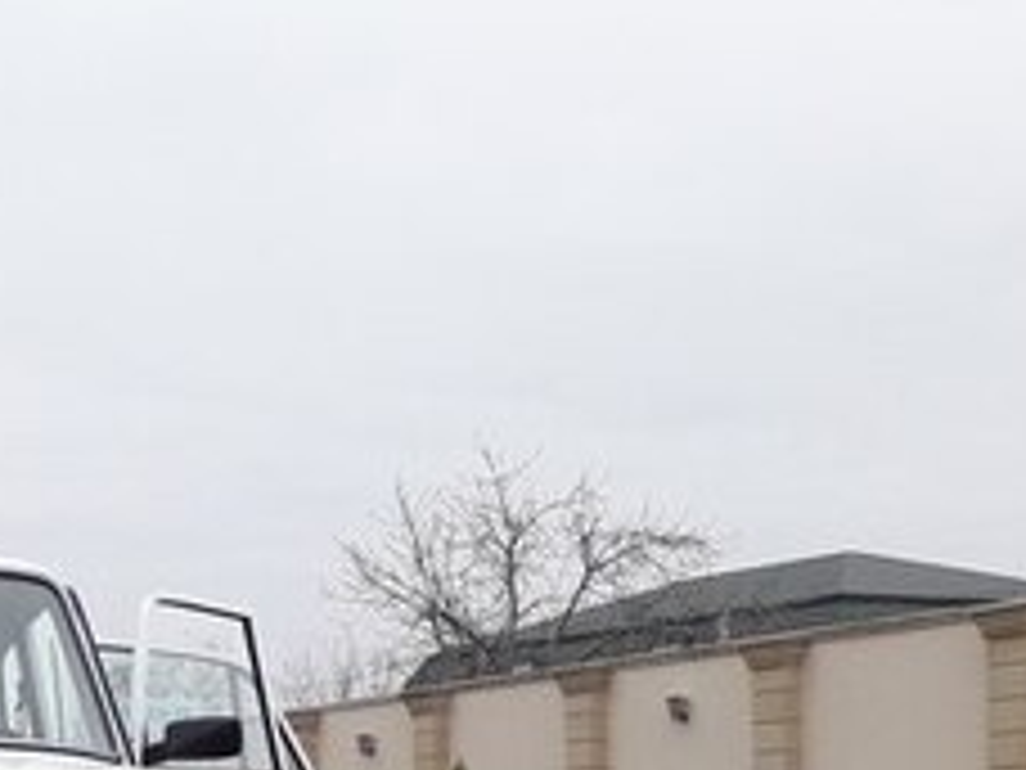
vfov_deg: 17.7
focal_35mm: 78
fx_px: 2312
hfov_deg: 23.0
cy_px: 988
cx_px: -202
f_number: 1.9
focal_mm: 3.6
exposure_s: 1/100
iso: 64
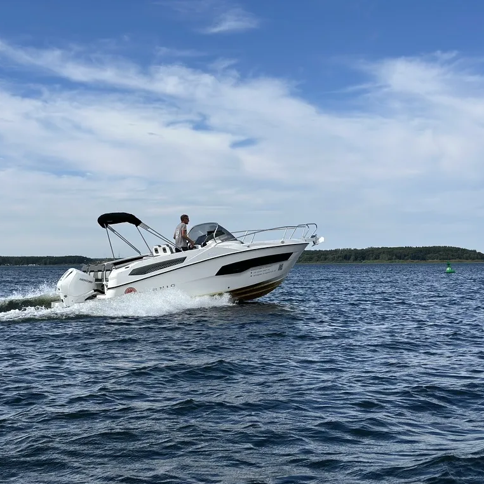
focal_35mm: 57
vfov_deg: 30.0
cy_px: 243
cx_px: 172
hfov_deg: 29.9
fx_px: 902
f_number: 1.78
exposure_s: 1/8197
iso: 80
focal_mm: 6.86
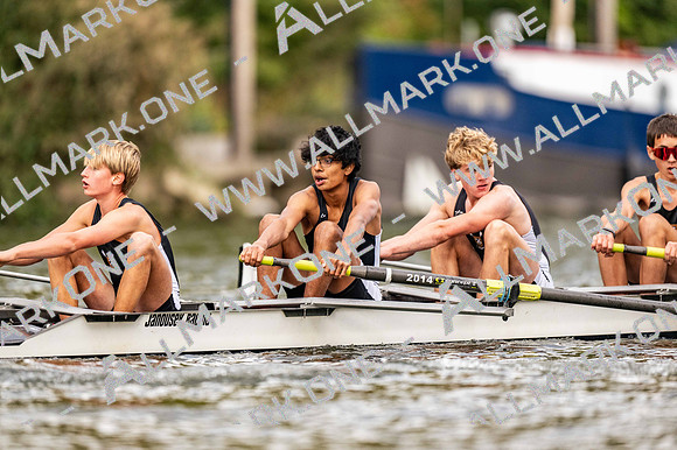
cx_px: 338
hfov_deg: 3.4
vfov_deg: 2.3
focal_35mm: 600
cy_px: 225
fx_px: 11279
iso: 1100
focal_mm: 600
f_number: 4
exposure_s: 1/2500
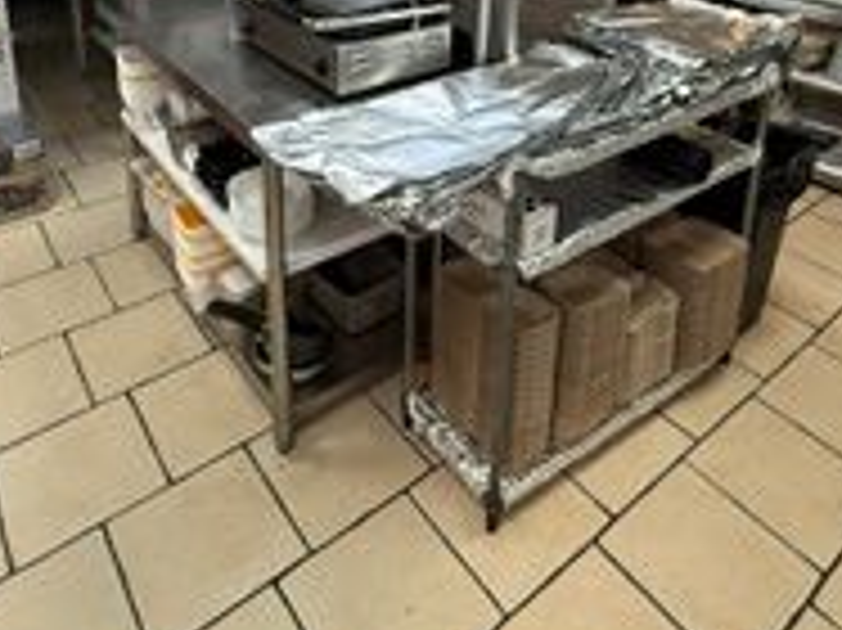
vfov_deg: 41.0
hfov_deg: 60.0
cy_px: 4
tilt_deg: -15.9
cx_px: 405
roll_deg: -1.7
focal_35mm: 30
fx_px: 729
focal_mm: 2.22
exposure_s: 1/100
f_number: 2.2
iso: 320
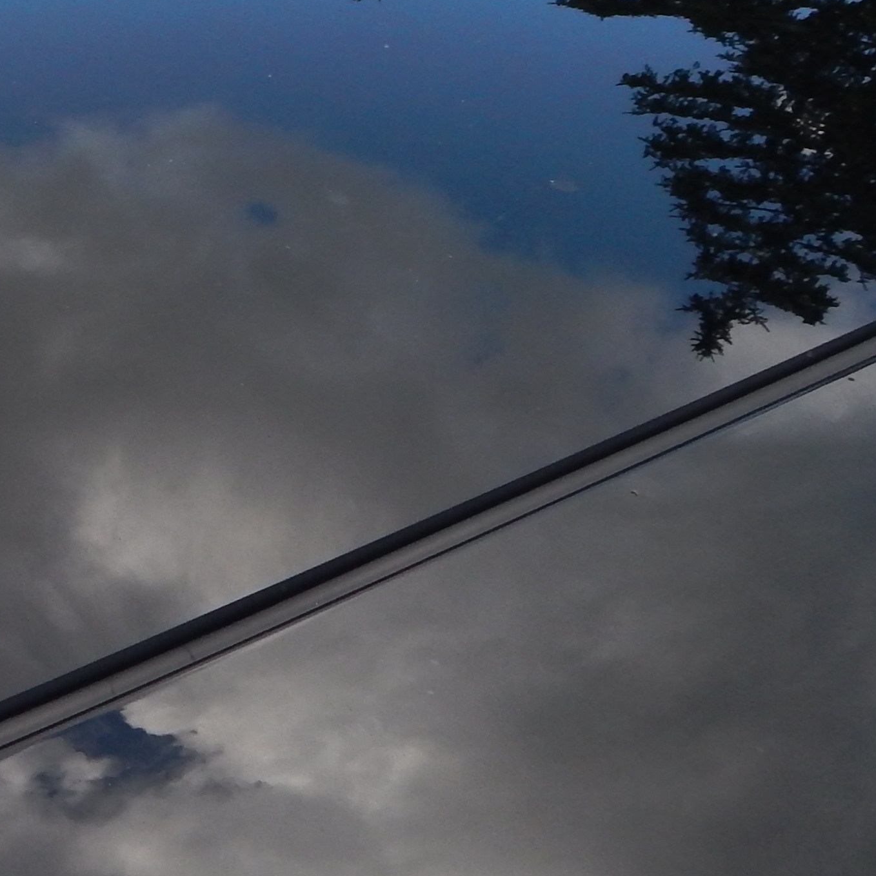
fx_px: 1976
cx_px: -284
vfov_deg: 24.8
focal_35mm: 69
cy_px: 239
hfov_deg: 22.2
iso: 125
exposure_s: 1/500
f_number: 3
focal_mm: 4
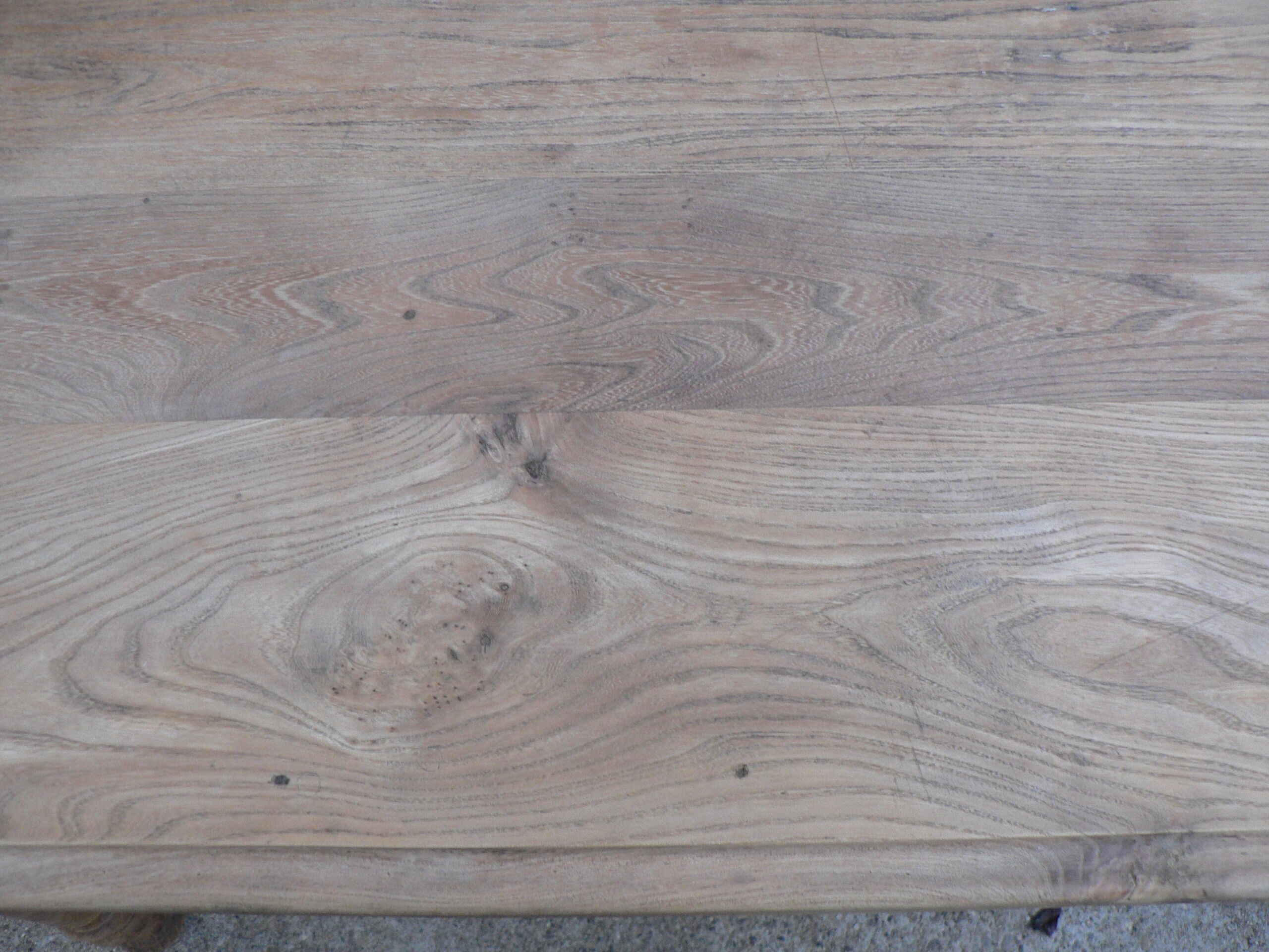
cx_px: 634
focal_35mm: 36
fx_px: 1320
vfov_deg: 39.7
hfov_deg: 51.4
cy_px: 476
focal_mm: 6
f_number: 2.8
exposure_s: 1/30
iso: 150
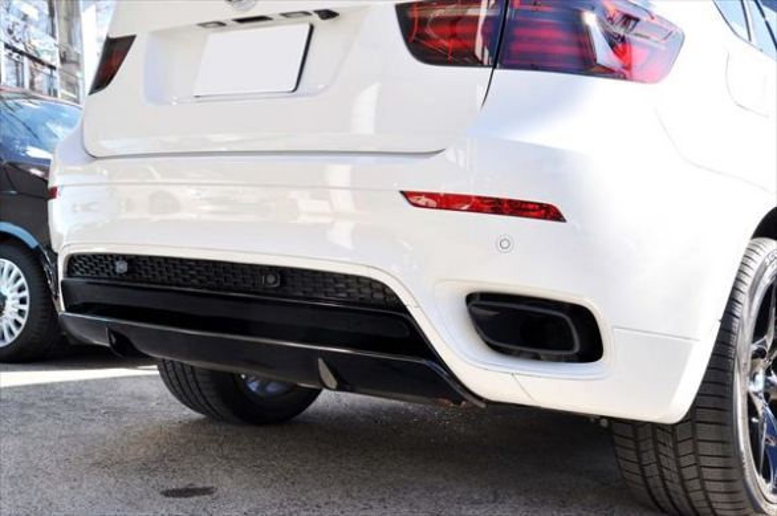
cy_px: 258
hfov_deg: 41.2
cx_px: 388
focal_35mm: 48
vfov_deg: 28.0
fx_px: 1035
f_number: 11
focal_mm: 32
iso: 200
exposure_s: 1/125
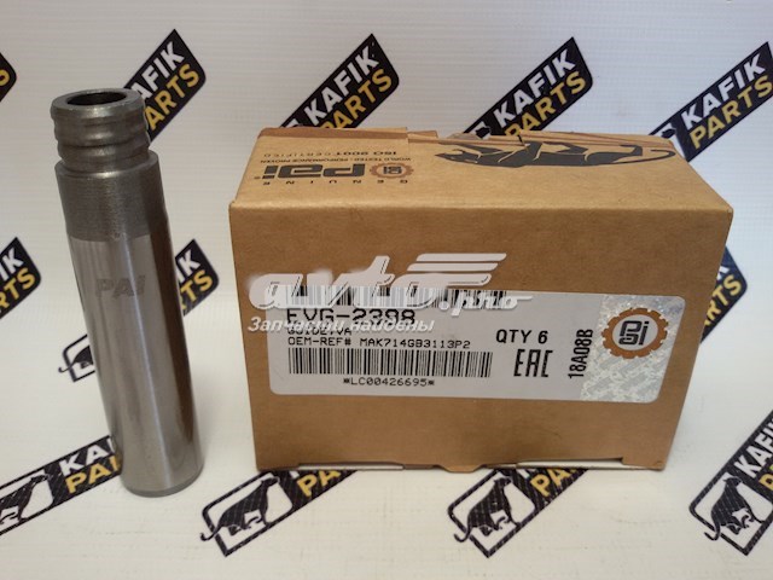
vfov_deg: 45.4
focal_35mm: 31
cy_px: 290
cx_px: 386
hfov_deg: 58.4
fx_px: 692
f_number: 2.4
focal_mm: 2.93
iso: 50
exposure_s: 1/33
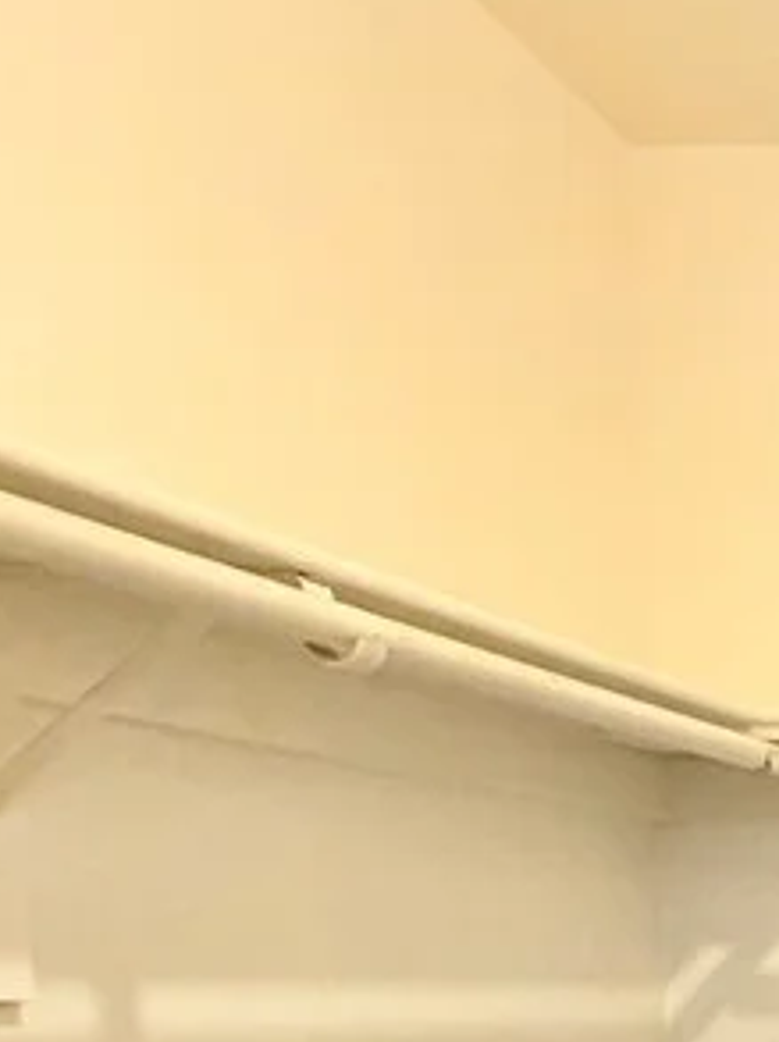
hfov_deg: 19.0
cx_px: 1537
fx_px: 1473
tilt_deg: -4.8
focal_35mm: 49
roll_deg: -0.6
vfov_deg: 34.3
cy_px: 1117
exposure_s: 1/60
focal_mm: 2.22
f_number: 2.2
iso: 640
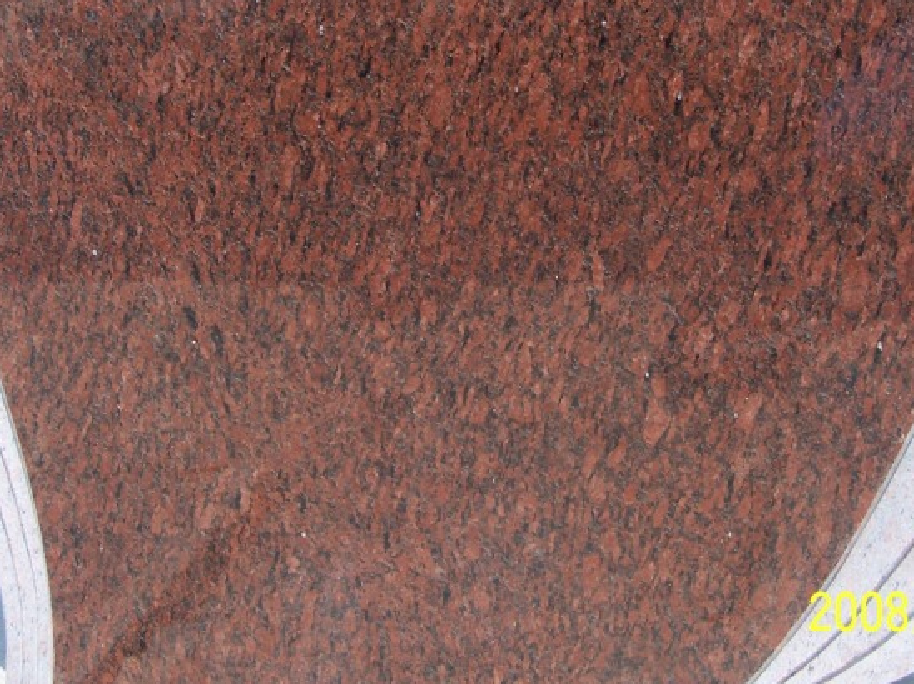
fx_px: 1847
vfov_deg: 20.9
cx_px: 471
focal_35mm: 70
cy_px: 251
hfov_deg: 27.8
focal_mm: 8
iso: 80
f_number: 3
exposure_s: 1/640
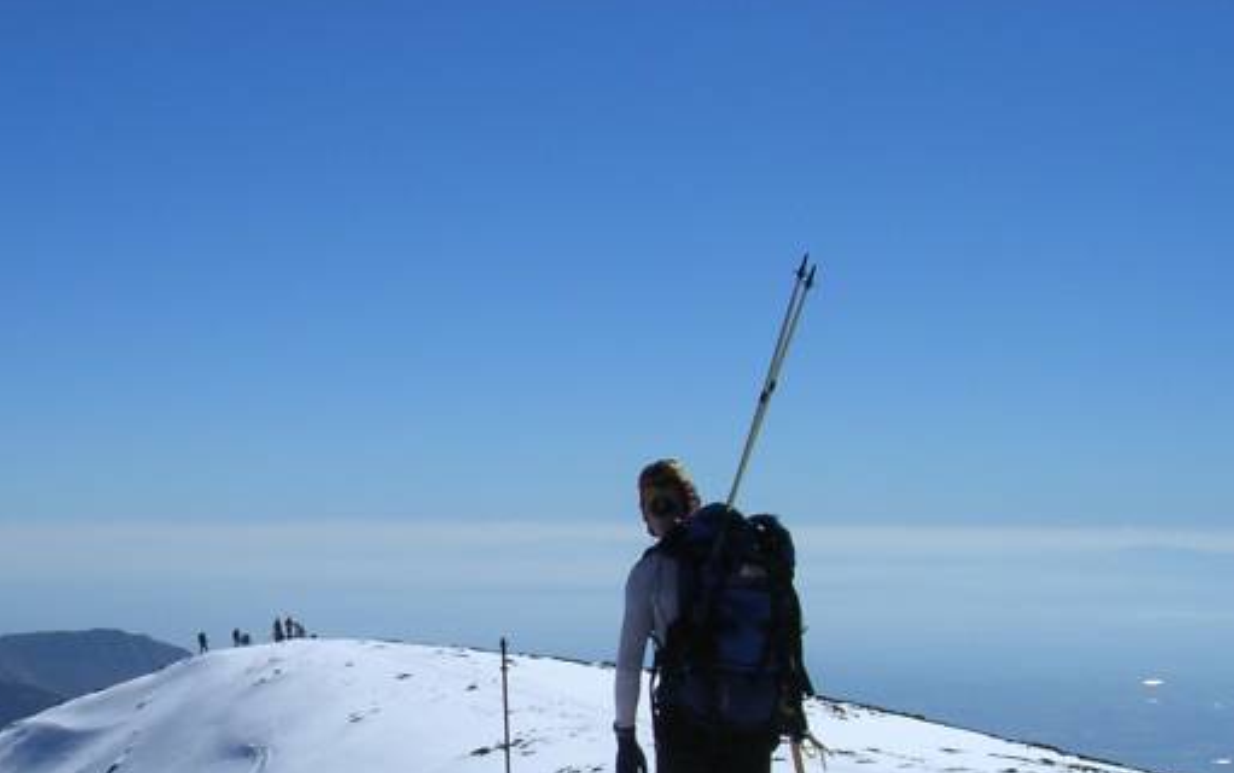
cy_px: 618
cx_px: 345
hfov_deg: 32.0
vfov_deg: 20.4
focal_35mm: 63
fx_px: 2120
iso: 100
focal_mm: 5.8
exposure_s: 1/899
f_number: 5.6
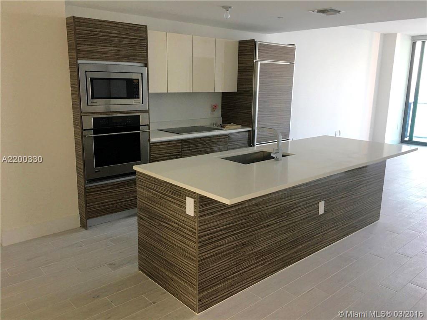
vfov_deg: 48.2
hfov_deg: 61.7
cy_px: 160
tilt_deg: -10.6
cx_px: 214
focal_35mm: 29
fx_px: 358
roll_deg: -1.0
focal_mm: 4.15
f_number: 2.2
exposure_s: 1/30
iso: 32
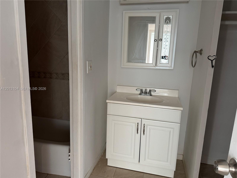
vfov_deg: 56.8
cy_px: 89
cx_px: 118
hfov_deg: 71.6
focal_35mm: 24
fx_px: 164
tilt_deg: -10.6
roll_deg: -2.7
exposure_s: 1/60
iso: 400
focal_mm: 6.76
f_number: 1.78
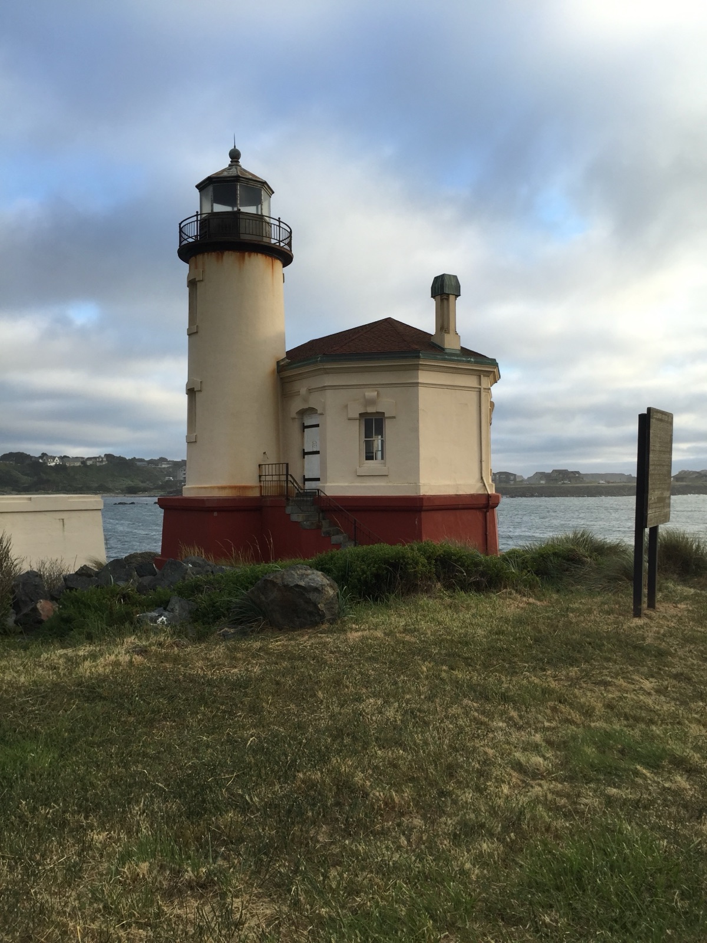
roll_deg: +1.3
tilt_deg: +2.3
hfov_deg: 48.2
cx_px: 354
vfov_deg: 61.7
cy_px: 472
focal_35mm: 29
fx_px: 790
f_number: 2.2
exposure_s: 1/581
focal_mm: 4.15
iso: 32
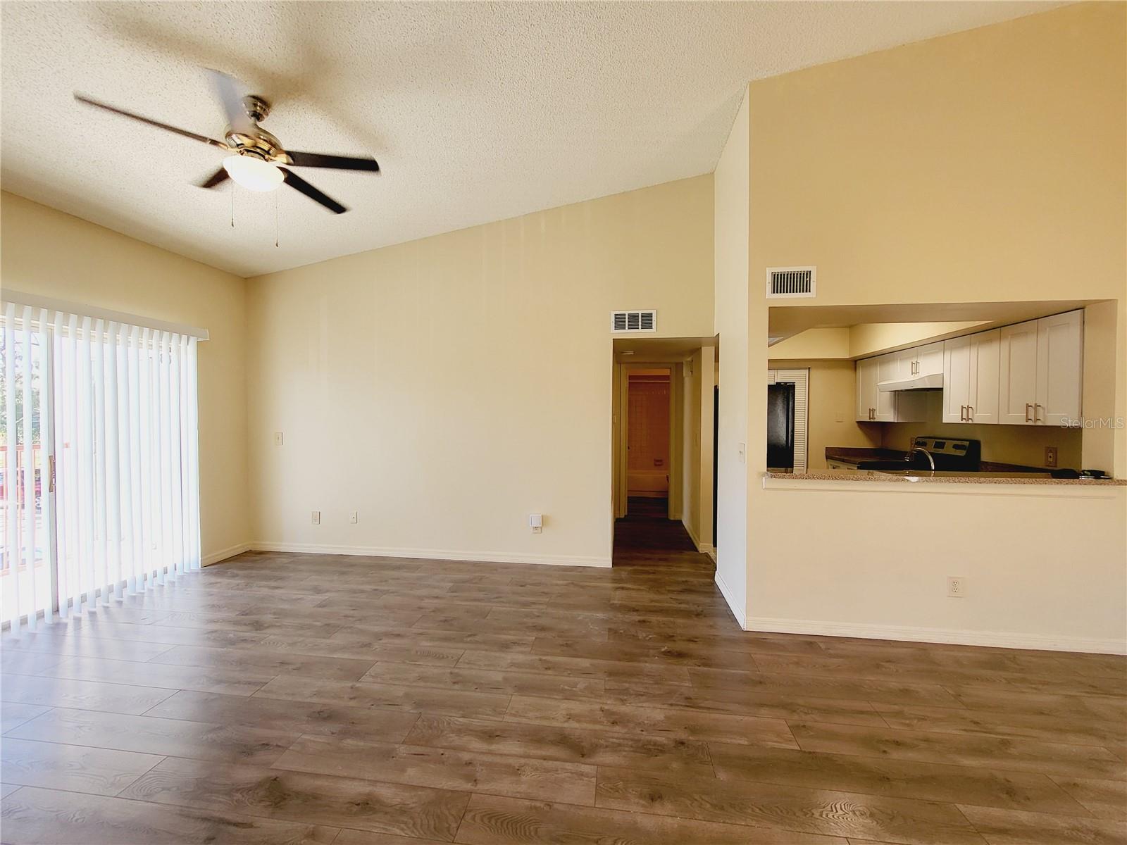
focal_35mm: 13
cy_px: 422
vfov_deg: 89.9
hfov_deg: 106.2
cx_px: 564
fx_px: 423
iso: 50
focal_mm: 1.74
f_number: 2.2
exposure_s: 1/120
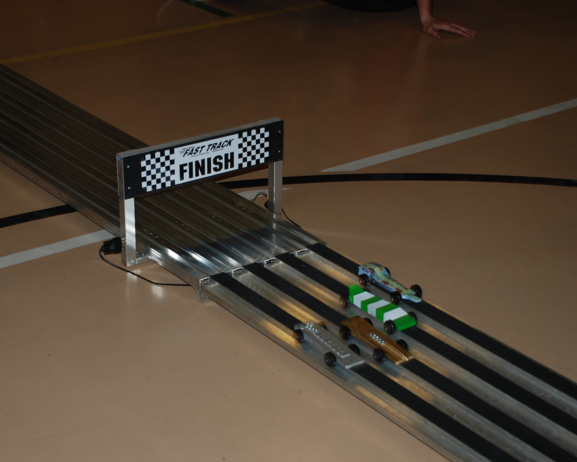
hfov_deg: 23.5
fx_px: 1383
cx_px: 254
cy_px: 231
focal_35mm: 81
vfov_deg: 18.9
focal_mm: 48
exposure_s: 1/60
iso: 200
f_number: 4.8
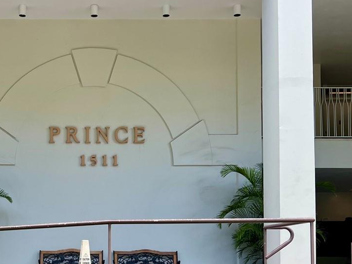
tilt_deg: +3.2
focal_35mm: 58
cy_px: 224
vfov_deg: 24.7
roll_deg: -1.1
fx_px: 589
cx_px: 92
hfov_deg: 32.7
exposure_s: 1/718
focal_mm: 5.7
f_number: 1.5
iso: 50
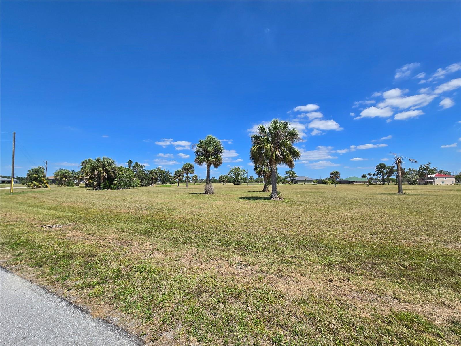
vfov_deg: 89.9
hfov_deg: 106.2
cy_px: 173
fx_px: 173
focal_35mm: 13
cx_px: 230
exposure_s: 1/2874
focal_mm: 2.2
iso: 50
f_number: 2.2
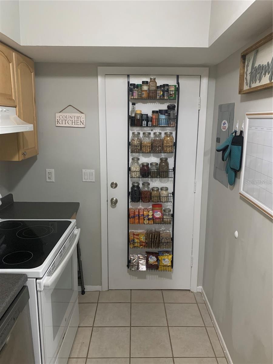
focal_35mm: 26
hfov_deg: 53.1
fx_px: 273
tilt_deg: -9.8
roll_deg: -1.5
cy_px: 182
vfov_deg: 67.3
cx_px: 136
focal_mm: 4.25
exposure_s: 1/40
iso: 320
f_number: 1.8
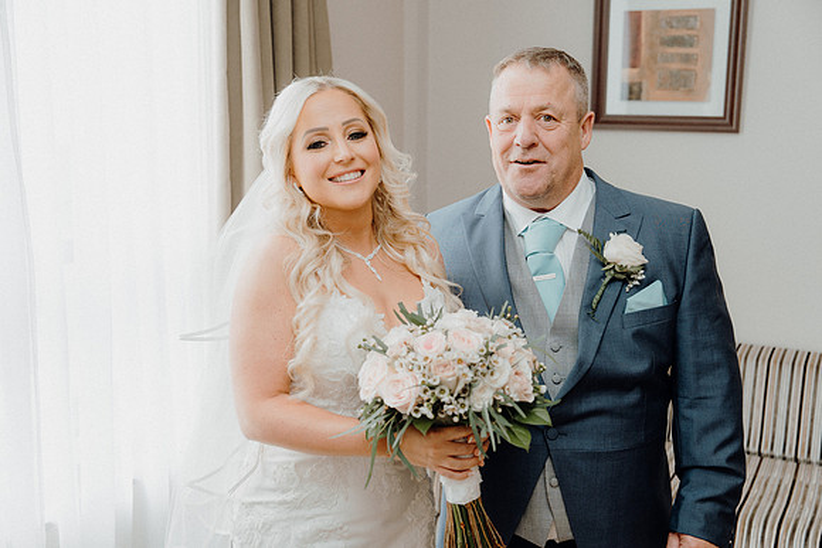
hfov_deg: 46.4
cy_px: 274
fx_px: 959
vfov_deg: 31.9
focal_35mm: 42
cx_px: 411
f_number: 3.5
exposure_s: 1/160
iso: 400
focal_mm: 42
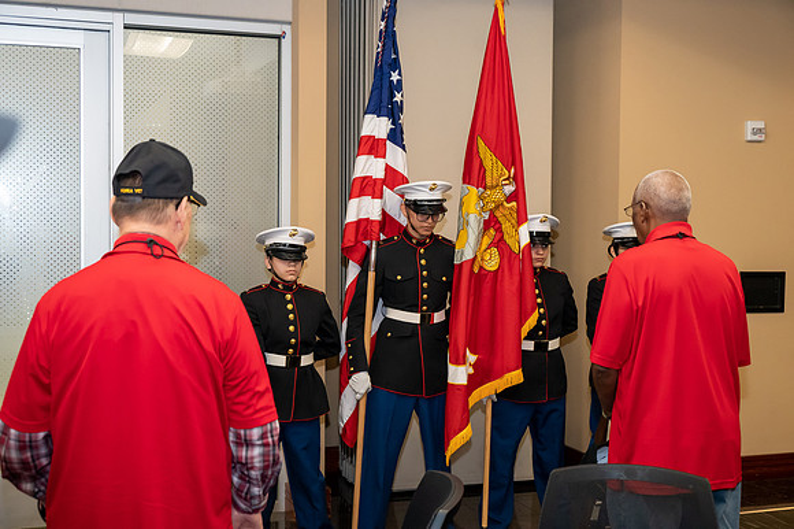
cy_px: 264
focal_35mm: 46
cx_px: 397
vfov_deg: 29.2
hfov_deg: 42.8
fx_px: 1014
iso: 9000
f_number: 5.3
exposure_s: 1/160
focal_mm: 46
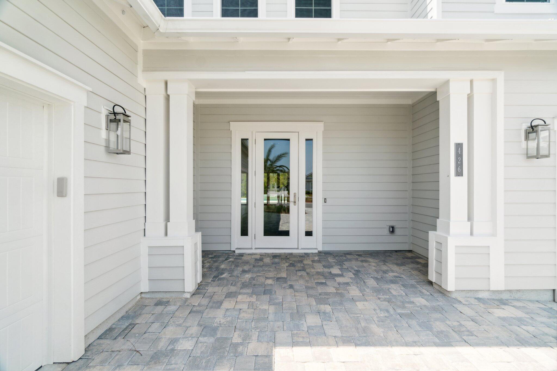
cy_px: 186
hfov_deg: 100.4
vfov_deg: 77.3
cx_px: 278
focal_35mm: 15
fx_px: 232
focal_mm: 10
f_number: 9
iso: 100
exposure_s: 1/125
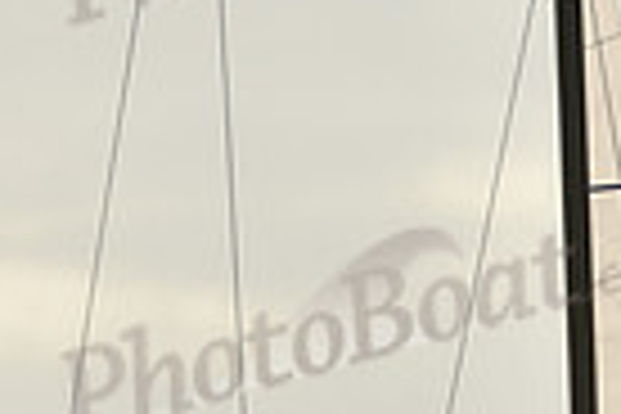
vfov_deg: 1.1
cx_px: 932
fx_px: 22423
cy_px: 493
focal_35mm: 1300
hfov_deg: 1.6
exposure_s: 1/1250
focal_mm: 310
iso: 320
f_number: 8
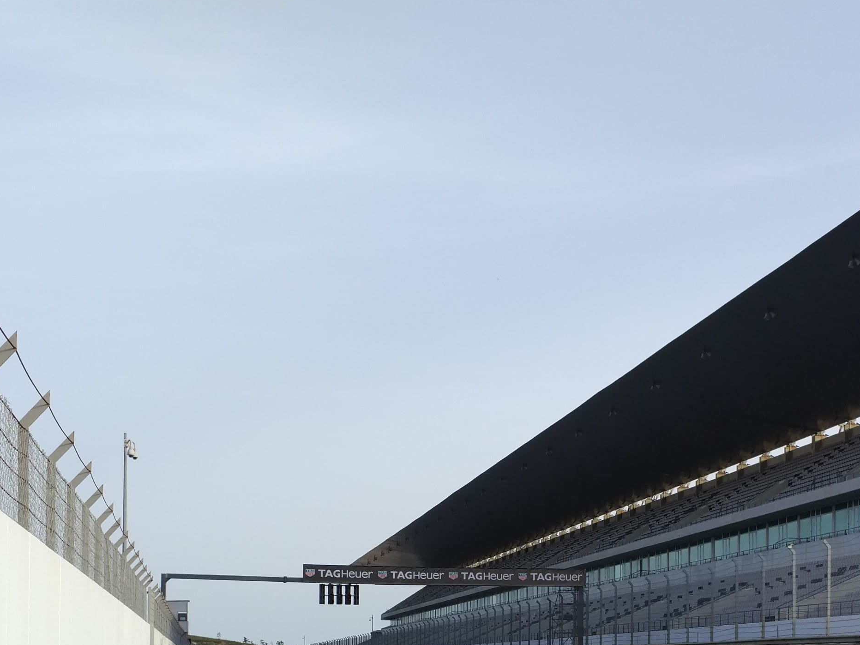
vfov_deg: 21.2
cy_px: 640
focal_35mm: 67
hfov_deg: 28.9
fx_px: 1664
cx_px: 534
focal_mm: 4.12
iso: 100
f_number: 2
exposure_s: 1/528
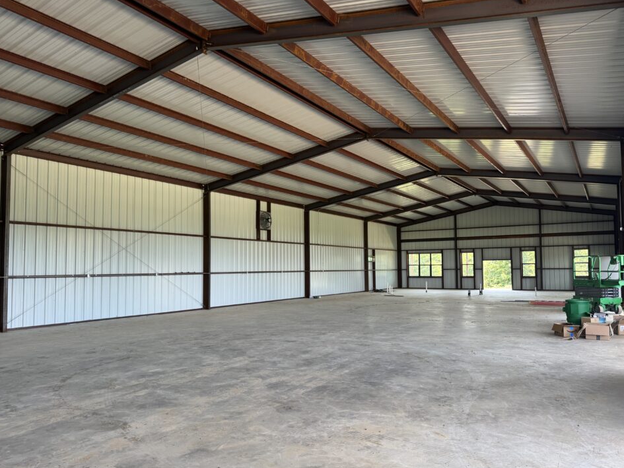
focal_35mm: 26
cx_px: 333
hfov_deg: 67.2
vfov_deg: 53.1
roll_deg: +0.3
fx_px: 469
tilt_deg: +3.3
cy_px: 241
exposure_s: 1/121
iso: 125
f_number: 1.78
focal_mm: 6.76
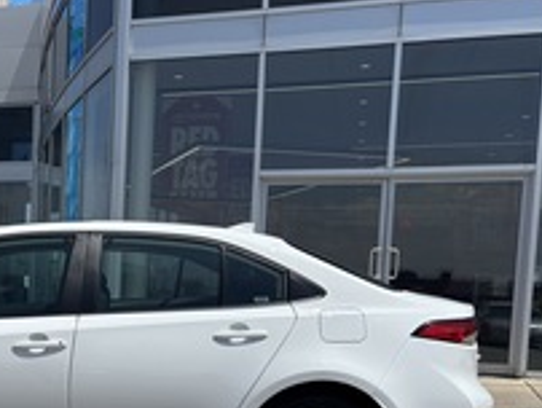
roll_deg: -2.8
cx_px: 51
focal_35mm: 54
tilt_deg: -5.1
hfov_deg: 33.6
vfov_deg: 26.2
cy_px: 366
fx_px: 847
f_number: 1.6
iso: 50
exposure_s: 1/7194
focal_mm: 5.96
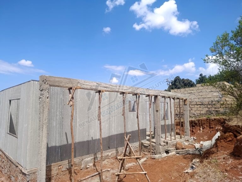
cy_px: 91
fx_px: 161
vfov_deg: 59.0
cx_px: 121
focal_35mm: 23
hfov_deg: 73.9
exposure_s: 1/641
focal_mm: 6.11
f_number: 1.65
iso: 50
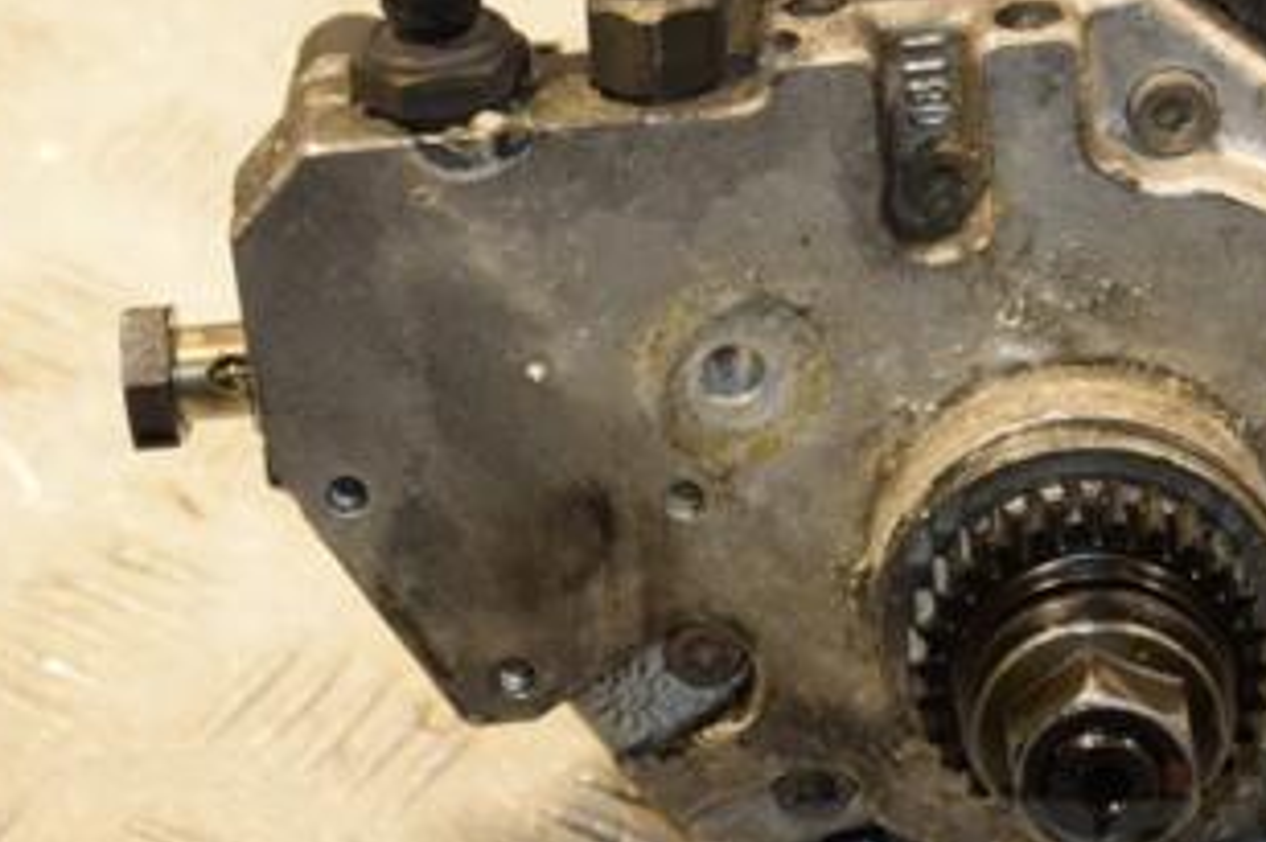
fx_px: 6783
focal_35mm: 193
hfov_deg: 10.7
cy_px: 316
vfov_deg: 7.1
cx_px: 715
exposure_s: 1/200
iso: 800
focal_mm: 66
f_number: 5.3
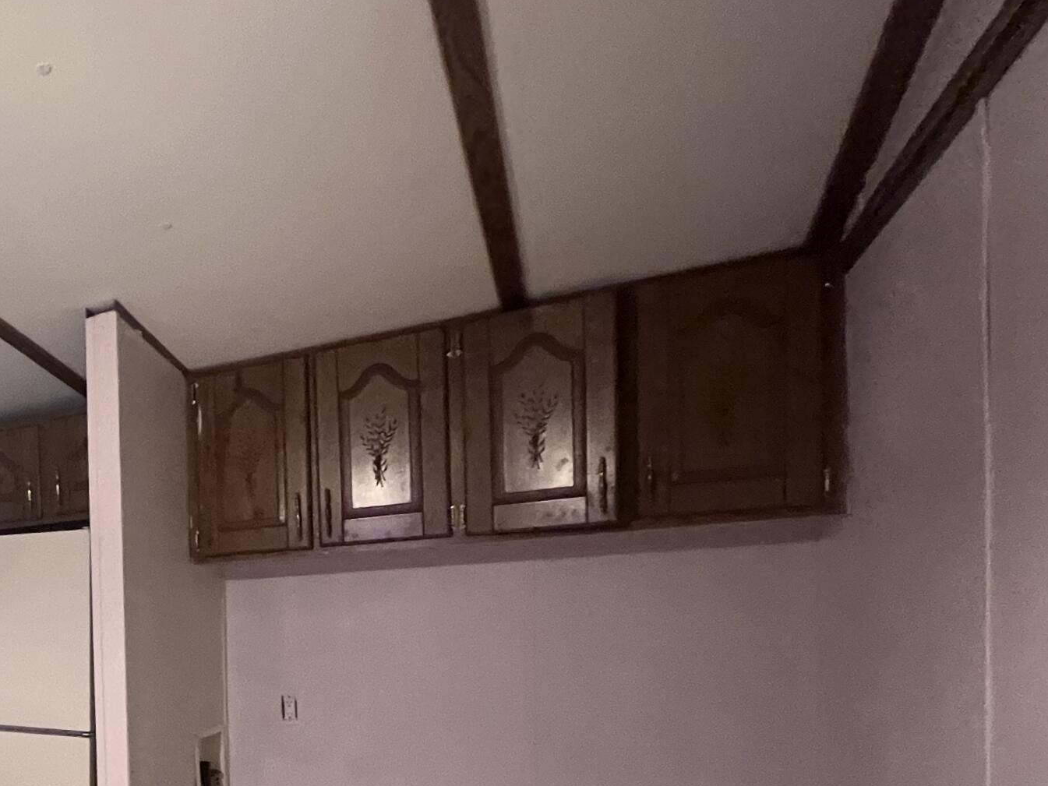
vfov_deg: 45.5
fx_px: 878
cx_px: -79
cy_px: 643
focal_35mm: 29
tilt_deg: -1.3
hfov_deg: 46.9
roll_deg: +2.4
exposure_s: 1/40
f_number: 1.8
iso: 800
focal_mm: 1.57
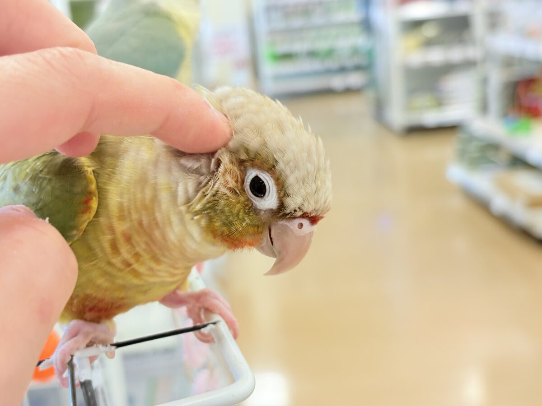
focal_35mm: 52
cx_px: 271
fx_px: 814
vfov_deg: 28.0
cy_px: 203
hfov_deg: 36.8
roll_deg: +6.6
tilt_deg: -14.3
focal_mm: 5.96
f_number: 1.6
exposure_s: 1/82
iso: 100
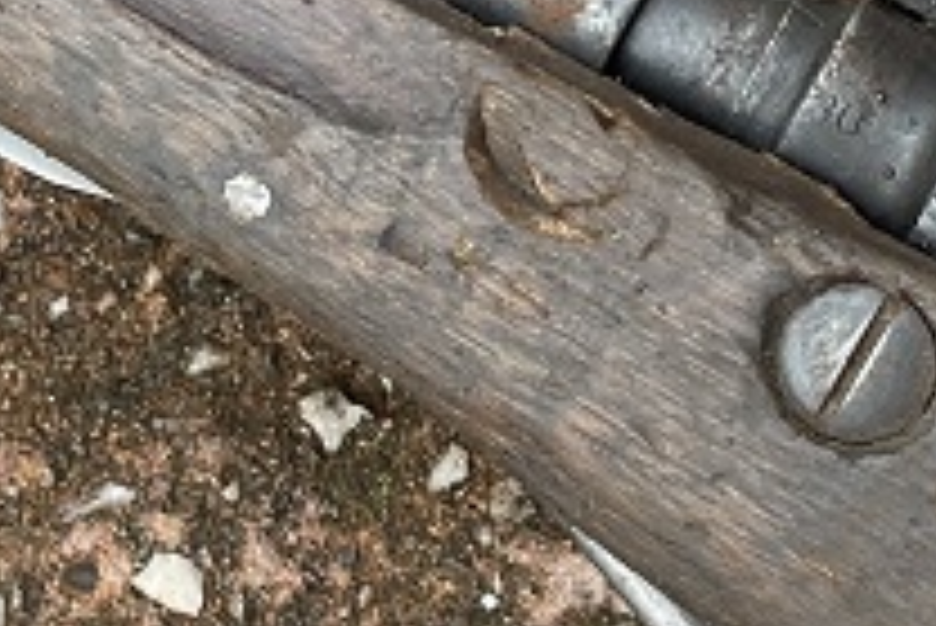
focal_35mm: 121
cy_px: 151
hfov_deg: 16.9
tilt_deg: -81.3
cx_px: 490
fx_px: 3148
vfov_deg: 11.3
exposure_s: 1/121
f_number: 1.6
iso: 64
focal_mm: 4.2
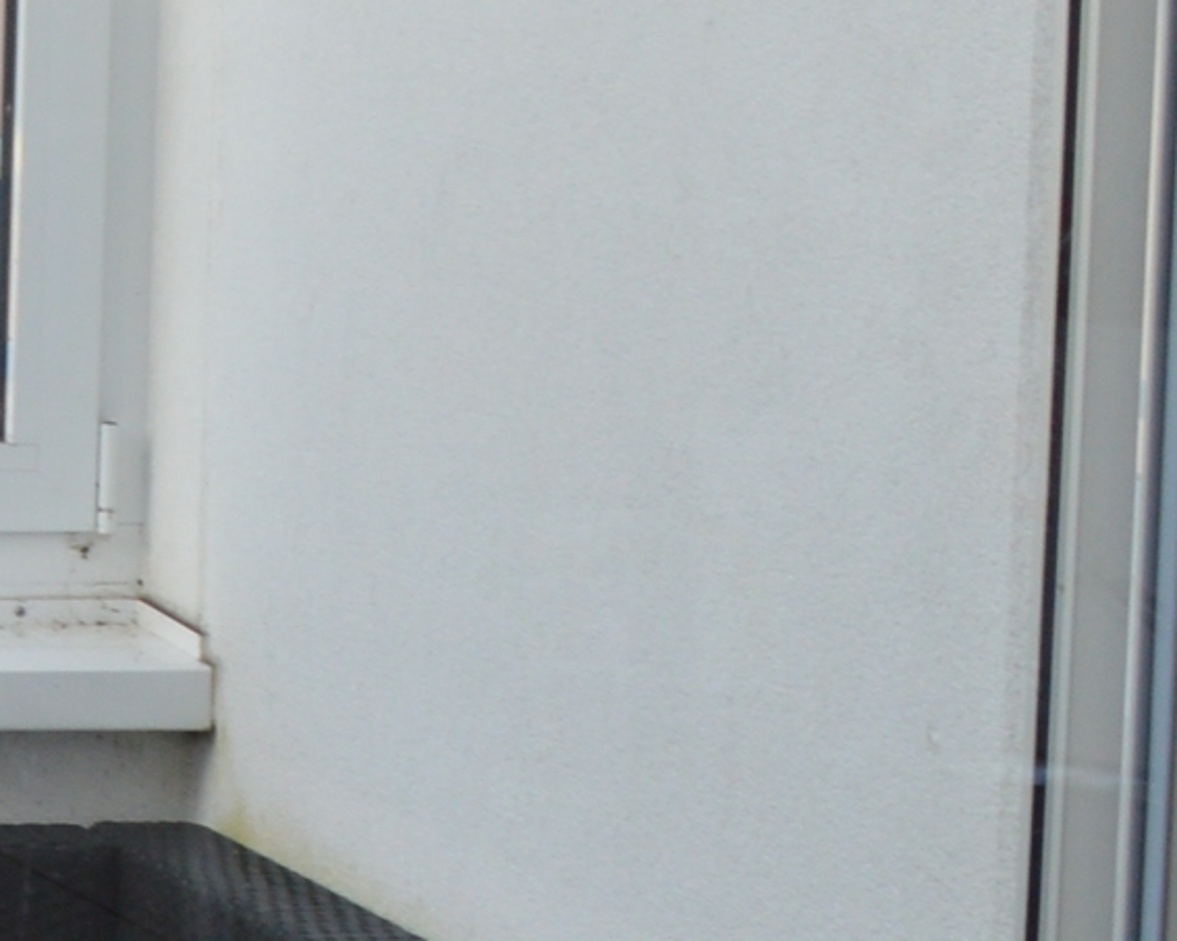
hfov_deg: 9.2
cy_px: 333
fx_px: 6371
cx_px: -1833
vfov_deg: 8.4
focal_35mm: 183
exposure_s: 1/125
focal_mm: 18
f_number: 5.6
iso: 140
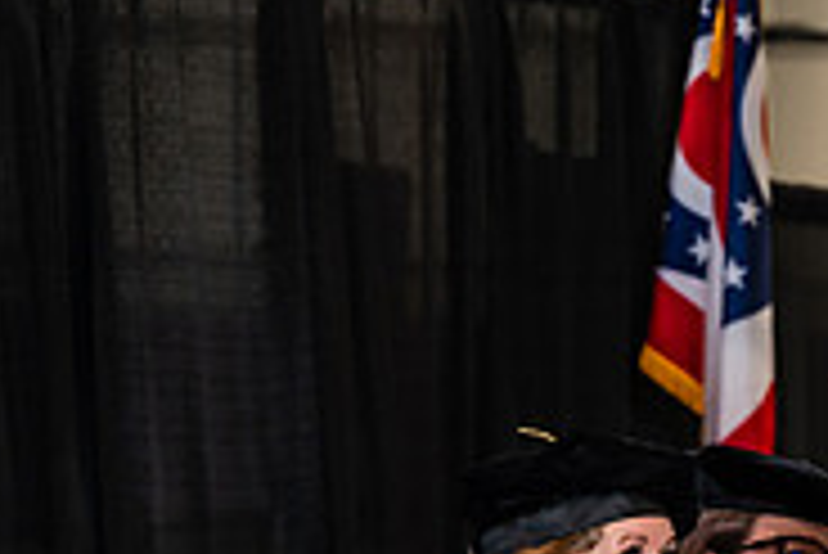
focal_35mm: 221
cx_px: 1269
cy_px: 633
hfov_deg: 9.1
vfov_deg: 6.2
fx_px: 5087
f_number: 4.5
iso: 1250
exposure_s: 1/200
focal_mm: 70
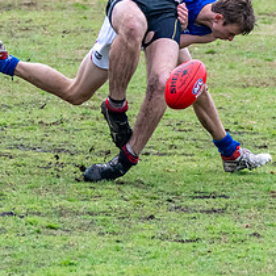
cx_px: 125
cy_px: -16
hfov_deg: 1.5
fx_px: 10392
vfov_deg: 1.5
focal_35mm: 1152
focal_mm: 260
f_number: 7.1
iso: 1250
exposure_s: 1/2500
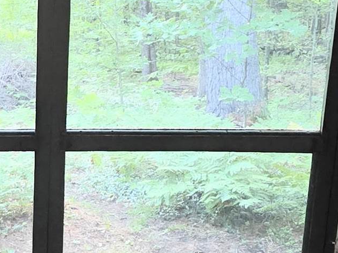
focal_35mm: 63
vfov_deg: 23.2
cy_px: 88
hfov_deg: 29.1
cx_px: 14
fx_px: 615
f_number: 1.9
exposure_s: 1/60
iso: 640
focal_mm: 2.2
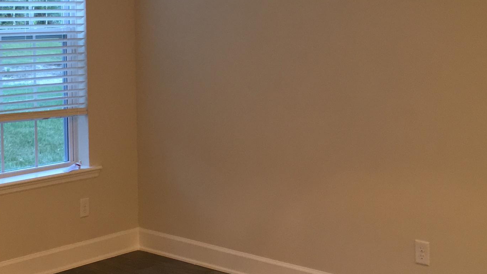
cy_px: 50
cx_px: 124
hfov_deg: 30.1
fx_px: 891
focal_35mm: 69
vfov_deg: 17.3
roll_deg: +0.5
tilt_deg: -3.6
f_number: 2.2
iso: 100
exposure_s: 1/30
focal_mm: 4.15
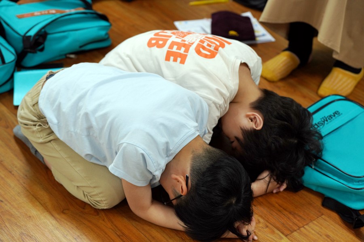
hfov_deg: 28.8
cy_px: 121
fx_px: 708
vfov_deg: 19.5
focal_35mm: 70
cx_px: 182
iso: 1000
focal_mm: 70
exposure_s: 1/160
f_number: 4
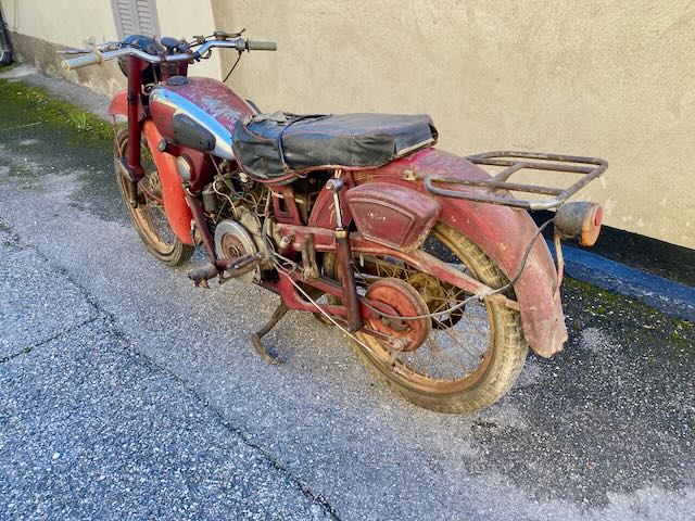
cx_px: 348
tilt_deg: -29.1
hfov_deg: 67.3
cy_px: 260
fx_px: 522
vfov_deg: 53.1
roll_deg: -0.2
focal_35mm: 26
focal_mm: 4.25
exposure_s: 1/156
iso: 32
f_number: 1.8
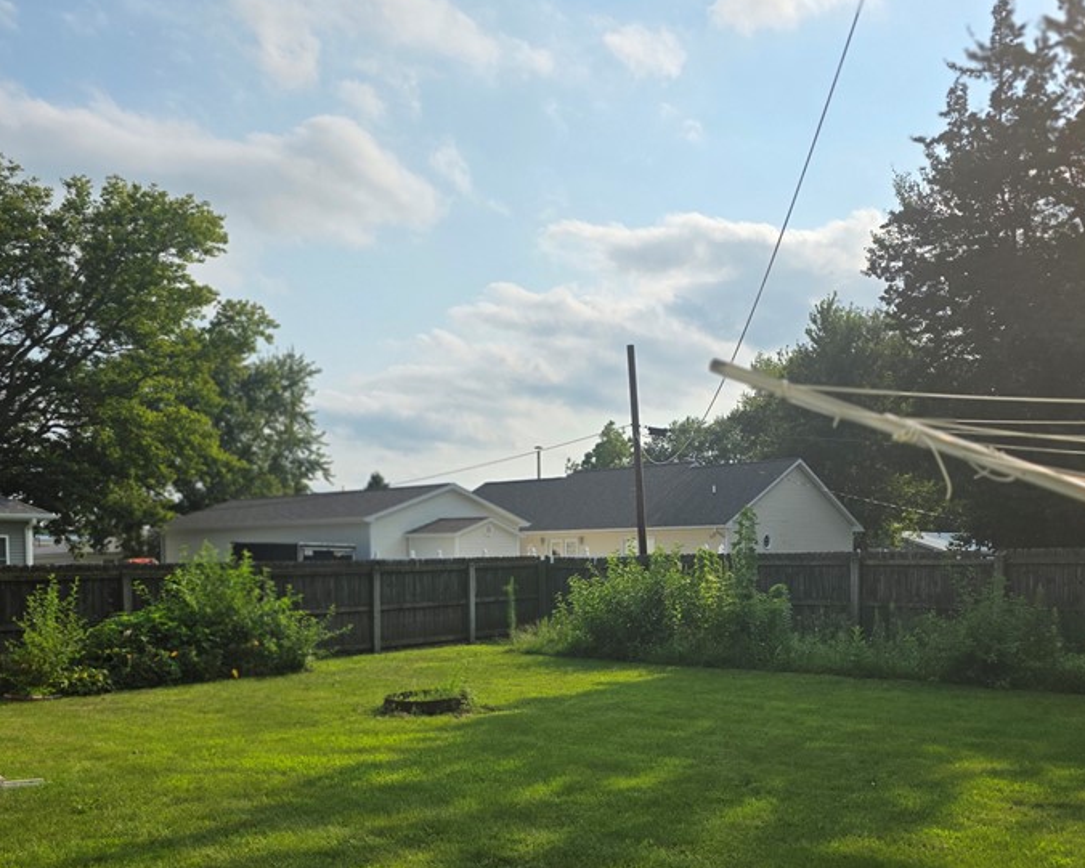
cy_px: 576
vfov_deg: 42.8
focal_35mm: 34
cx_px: 615
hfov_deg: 52.7
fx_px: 1092
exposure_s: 1/7944
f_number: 1.7
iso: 64
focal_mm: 6.3
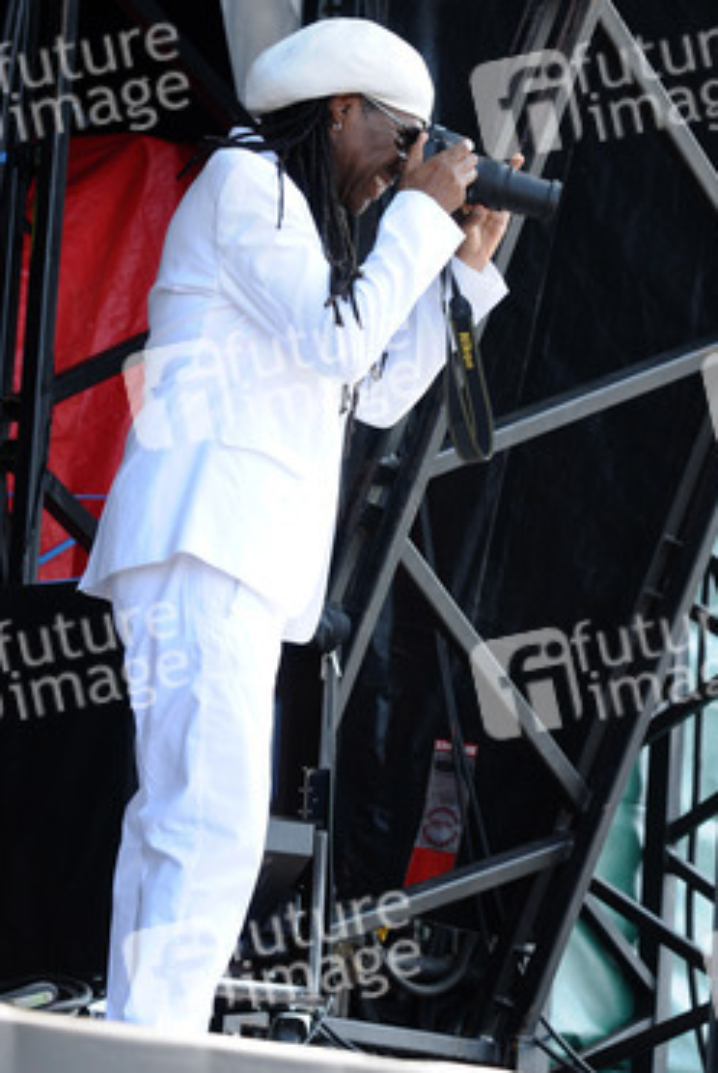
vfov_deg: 10.6
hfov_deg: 7.1
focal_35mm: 194
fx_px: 5793
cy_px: 526
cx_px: 358
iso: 320
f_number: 4.5
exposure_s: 1/400
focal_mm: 120
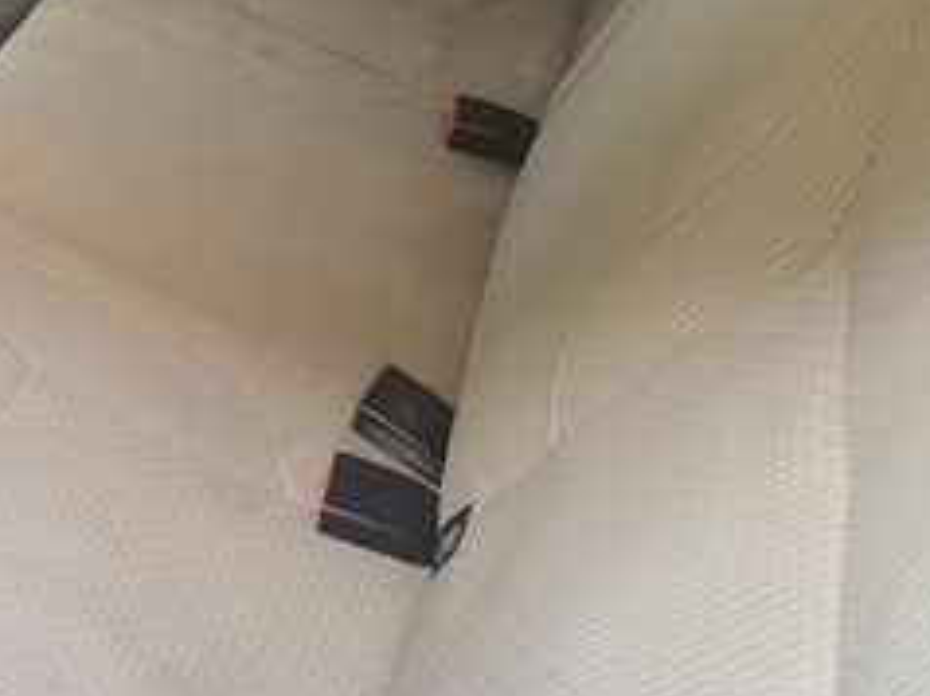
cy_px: 65
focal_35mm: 50
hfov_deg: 35.6
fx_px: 1342
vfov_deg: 27.9
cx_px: 64
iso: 160
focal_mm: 4.3
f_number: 2.4
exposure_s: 1/100
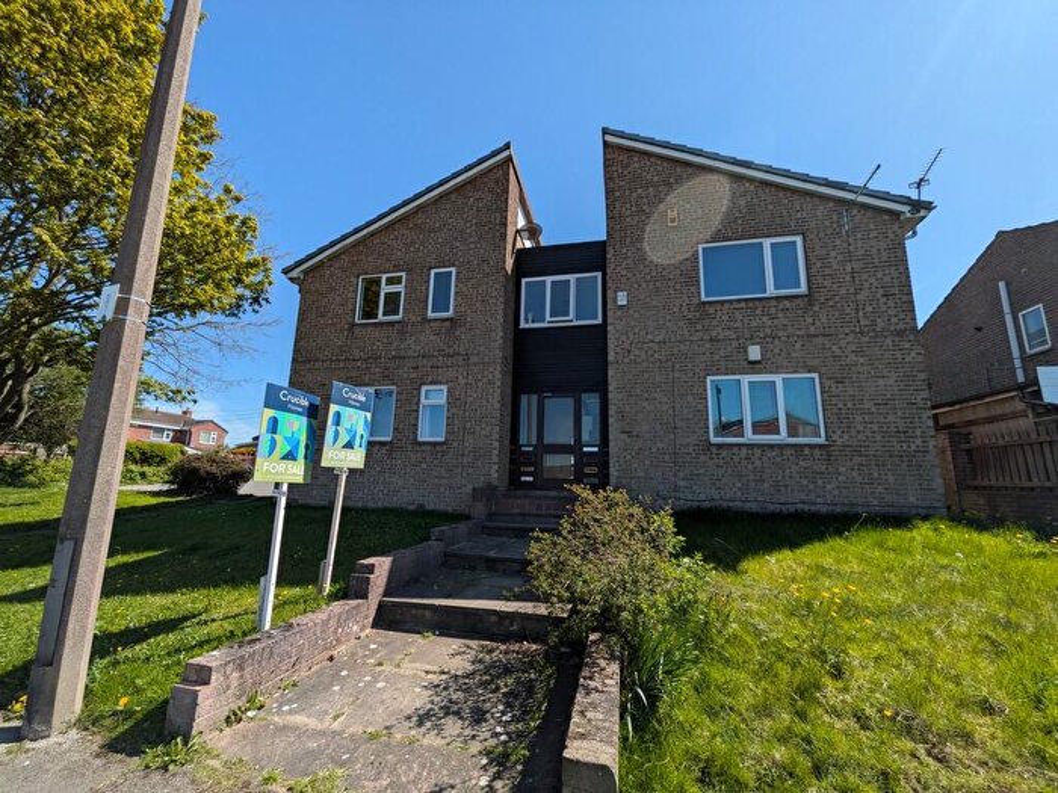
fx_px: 428
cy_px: 396
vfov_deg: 85.7
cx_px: 529
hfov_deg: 102.1
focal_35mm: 14
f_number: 2.2
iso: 45
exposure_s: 1/1414
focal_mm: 1.85
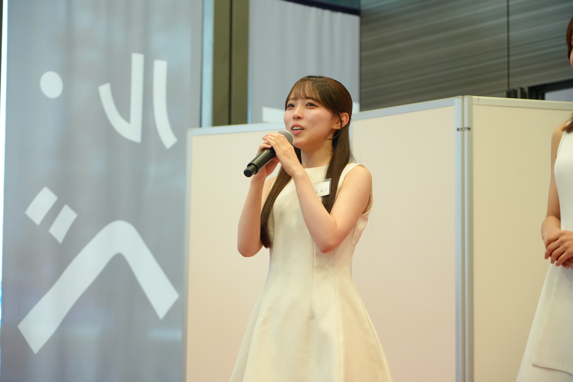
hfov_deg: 19.5
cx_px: 286
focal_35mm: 105
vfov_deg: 13.0
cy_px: 191
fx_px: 1671
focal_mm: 105
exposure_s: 1/200
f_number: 4
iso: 3200
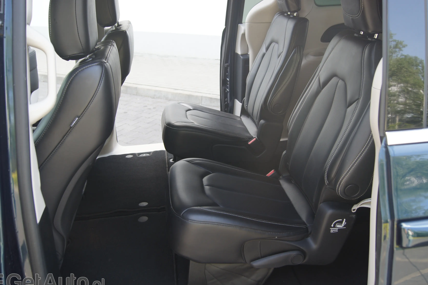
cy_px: 140
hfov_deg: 53.2
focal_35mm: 36
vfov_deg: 36.8
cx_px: 219
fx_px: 428
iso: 100
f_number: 4.5
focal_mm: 22
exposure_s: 1/50
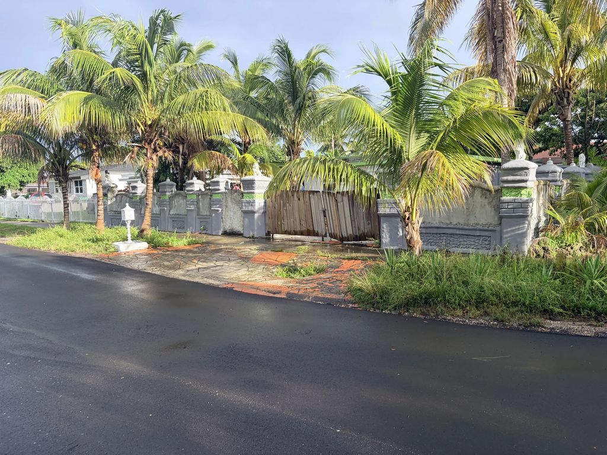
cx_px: 304
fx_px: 456
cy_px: 228
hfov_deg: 67.3
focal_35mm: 26
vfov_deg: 53.1
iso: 50
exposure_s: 1/515
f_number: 1.6
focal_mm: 5.96
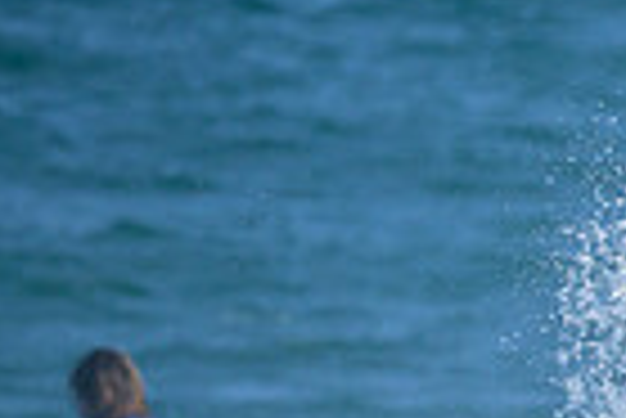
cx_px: 1257
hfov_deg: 0.6
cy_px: 519
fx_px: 58034
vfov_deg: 0.4
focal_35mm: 3334
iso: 500
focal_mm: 800
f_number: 6.3
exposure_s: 1/2000
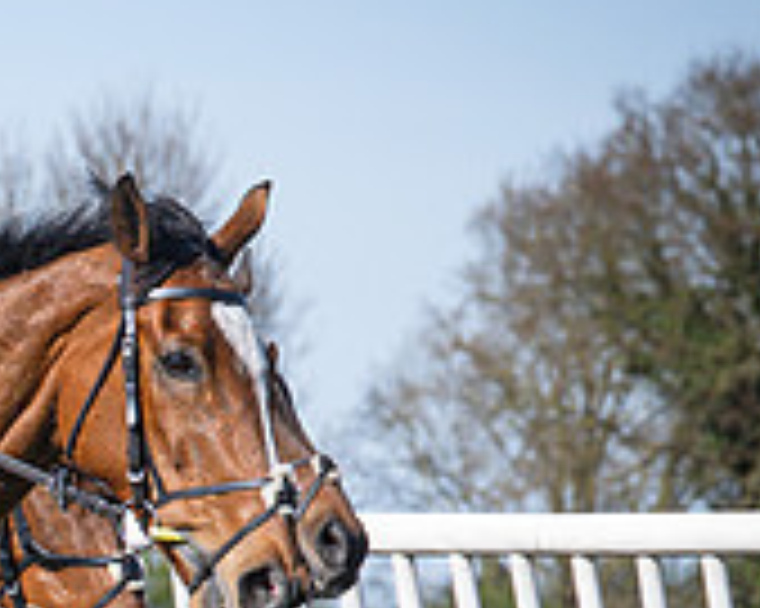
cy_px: 782
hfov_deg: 4.2
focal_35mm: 466
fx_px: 10476
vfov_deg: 3.3
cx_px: 140
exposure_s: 1/1600
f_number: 4
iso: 200
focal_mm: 73
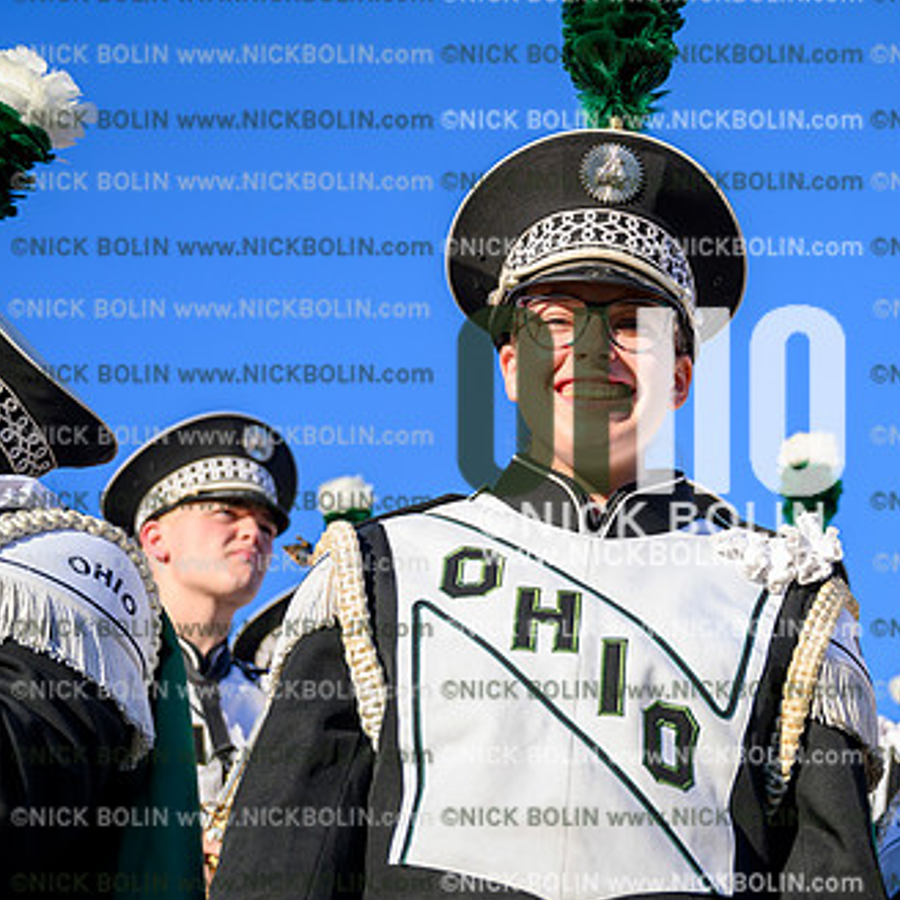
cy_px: 436
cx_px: 650
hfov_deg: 27.0
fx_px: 1853
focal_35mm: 63
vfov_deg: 27.3
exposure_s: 1/640
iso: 125
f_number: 4
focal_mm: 42
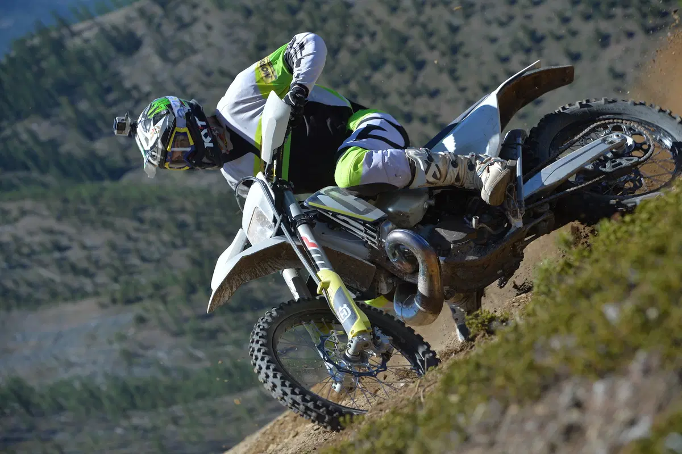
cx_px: 341
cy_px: 227
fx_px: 3124
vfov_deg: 8.3
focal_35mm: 165
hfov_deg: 12.5
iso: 200
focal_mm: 165
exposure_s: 1/1000
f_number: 6.3
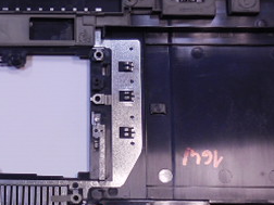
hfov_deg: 28.6
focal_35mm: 66
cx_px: 43
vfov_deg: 22.1
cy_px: 141
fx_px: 522
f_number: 3.5
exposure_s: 1/30
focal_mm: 4.6
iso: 200
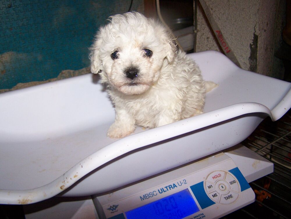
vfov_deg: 37.8
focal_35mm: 38
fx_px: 320
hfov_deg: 49.0
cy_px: 110
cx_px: 146
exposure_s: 1/60
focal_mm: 6.3
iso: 160
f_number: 2.8
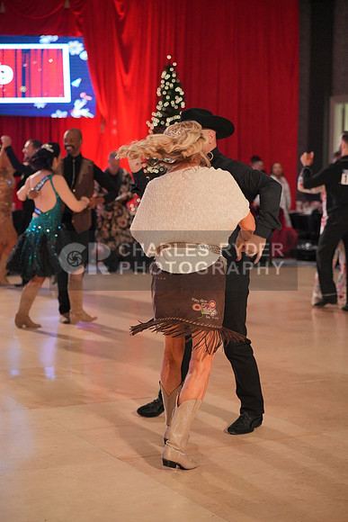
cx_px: 174
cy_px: 261
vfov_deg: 28.8
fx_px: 1014
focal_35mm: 70
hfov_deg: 19.5
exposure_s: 1/400
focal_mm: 70
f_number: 3.2
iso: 3200
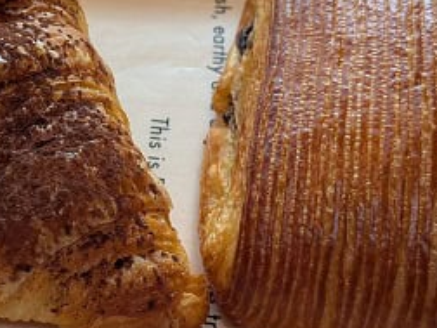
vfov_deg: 23.5
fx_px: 783
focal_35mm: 62
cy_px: 102
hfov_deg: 30.2
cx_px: 69
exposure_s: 1/100
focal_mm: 4.5
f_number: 1.7
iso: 38
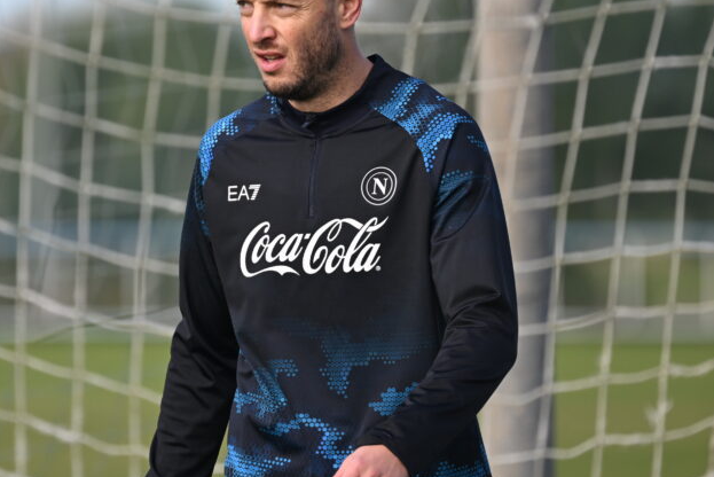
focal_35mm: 657
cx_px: 273
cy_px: 221
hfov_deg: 3.1
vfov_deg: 2.1
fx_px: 13036
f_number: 5.6
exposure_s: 1/1250
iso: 500
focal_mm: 400
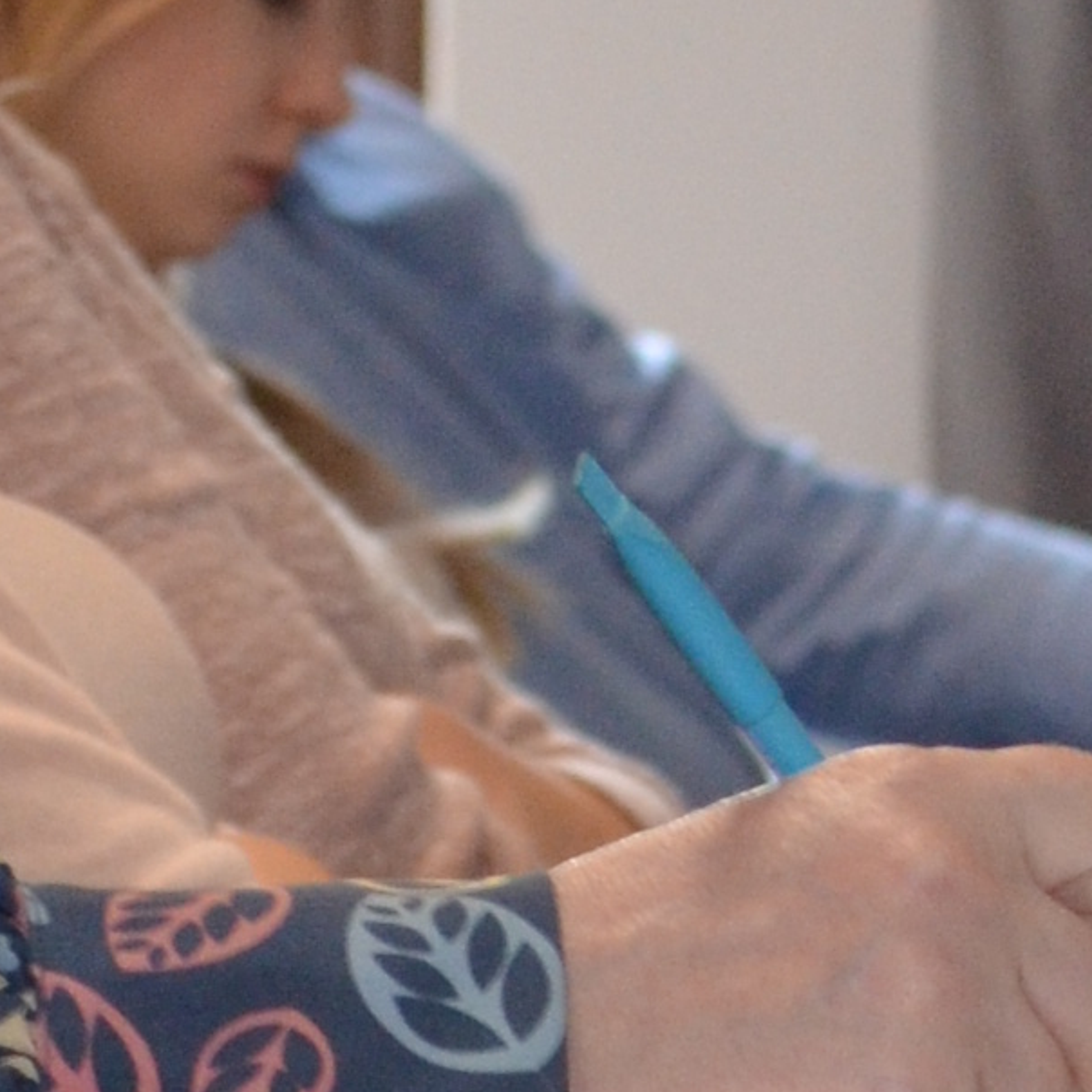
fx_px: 16310
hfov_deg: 3.8
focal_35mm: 457
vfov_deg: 3.8
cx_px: 879
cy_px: 1168
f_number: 5.3
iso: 800
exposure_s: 1/60
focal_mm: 44
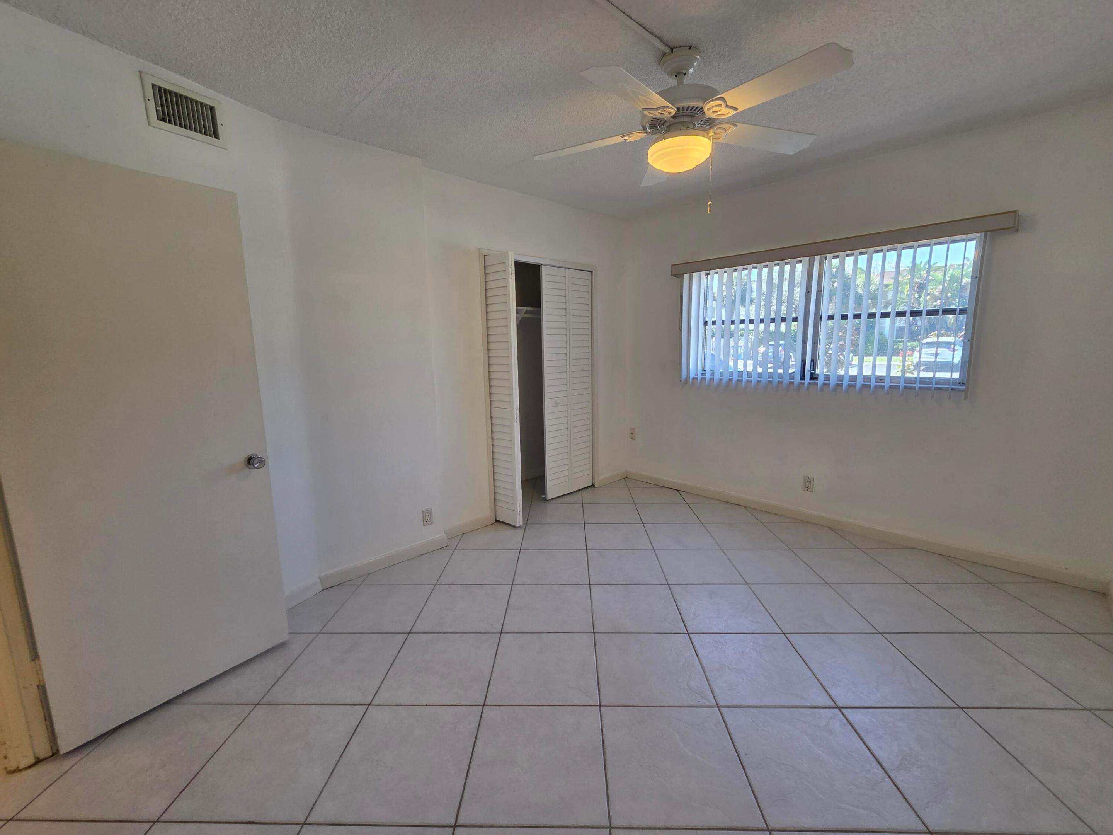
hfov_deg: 106.2
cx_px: 556
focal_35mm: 13
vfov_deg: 89.9
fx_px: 418
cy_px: 418
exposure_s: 1/120
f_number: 2.2
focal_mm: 2.2
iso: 160
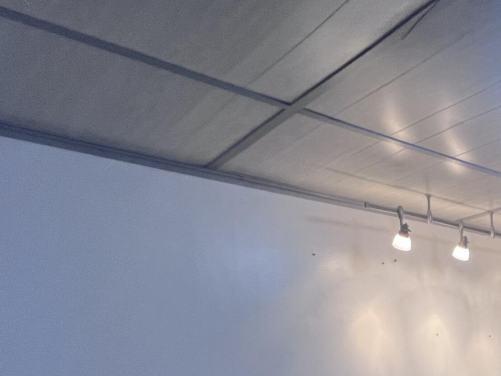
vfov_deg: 35.5
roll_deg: +2.2
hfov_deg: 36.7
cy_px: 402
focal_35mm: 35
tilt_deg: -4.0
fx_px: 507
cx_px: 633
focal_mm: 1.57
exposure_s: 1/120
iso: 200
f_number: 1.8
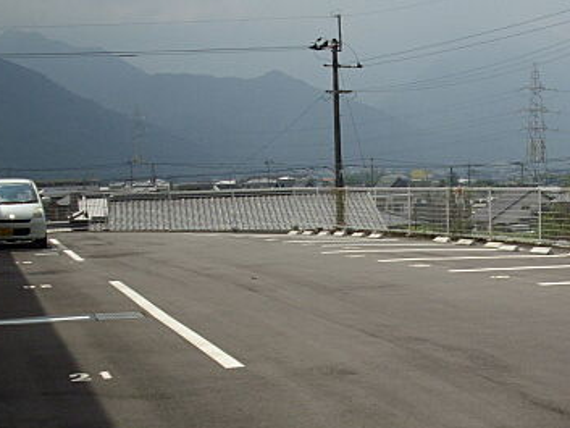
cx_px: 442
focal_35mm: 67
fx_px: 1104
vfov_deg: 21.7
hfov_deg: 28.4
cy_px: 323
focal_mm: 6.2
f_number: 5.6
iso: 80
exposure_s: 1/640
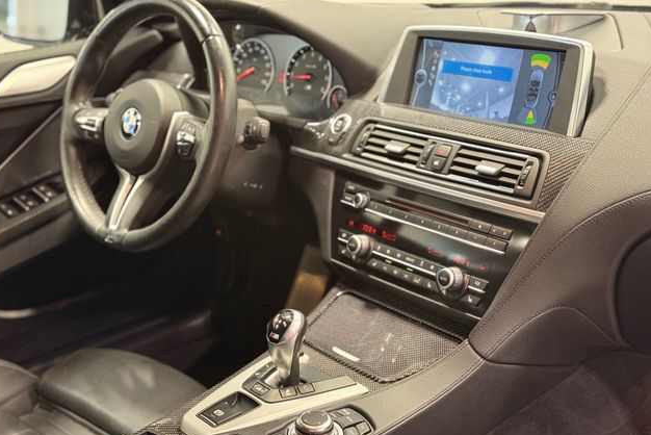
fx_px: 923
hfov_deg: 38.9
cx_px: 320
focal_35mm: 51
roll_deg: +3.0
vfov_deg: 26.5
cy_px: 233
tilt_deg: -18.6
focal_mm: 6.76
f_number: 1.78
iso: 250
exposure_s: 1/40
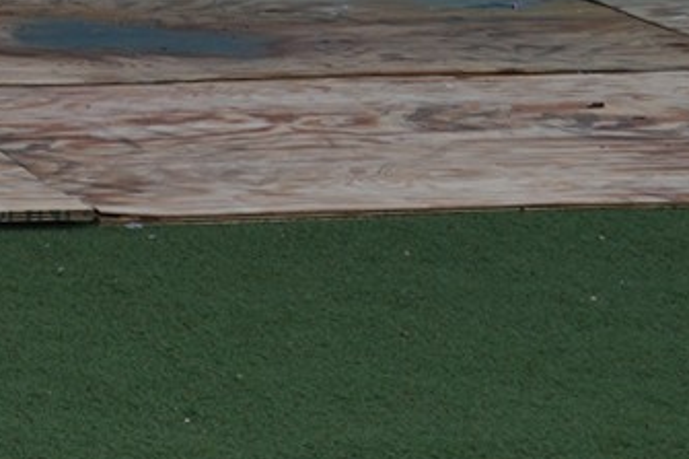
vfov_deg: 6.6
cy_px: -706
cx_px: -919
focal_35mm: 197
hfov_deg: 9.4
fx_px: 3768
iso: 100
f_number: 9
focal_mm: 33
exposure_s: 1/100
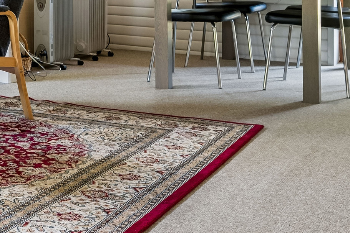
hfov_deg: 22.9
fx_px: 768
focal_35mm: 79
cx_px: -100
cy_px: -54
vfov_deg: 16.5
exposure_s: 1/10
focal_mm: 24
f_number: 6.3
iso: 400
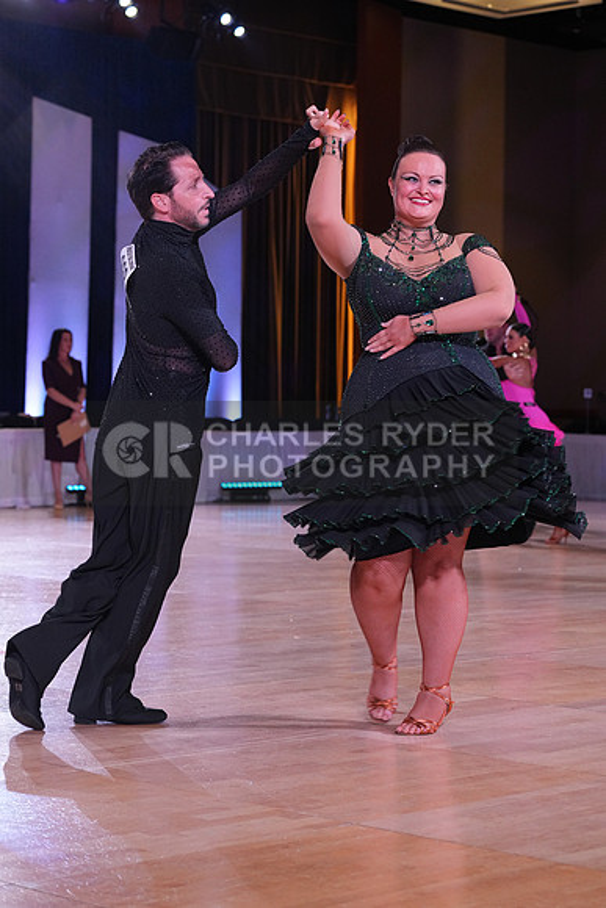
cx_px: 303
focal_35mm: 82
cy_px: 454
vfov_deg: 24.8
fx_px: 2069
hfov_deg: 16.7
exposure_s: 1/250
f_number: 5
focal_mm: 82
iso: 2500
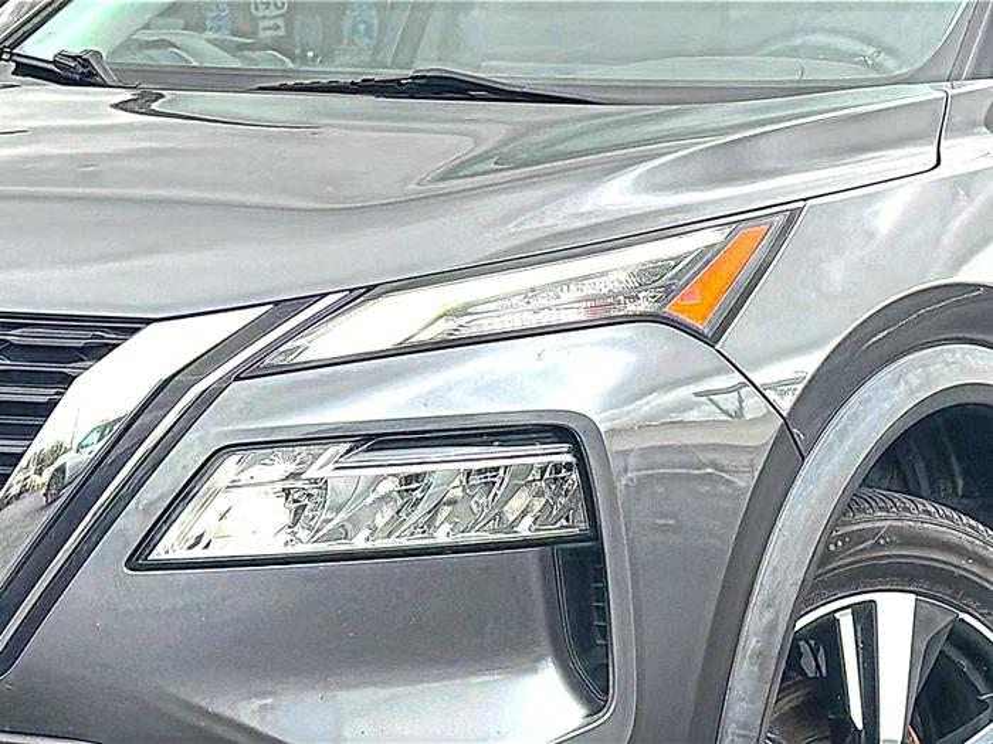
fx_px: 2869
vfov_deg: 14.8
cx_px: 496
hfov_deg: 19.6
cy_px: 372
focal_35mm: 100
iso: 64
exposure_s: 1/912
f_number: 1.78
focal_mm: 6.86
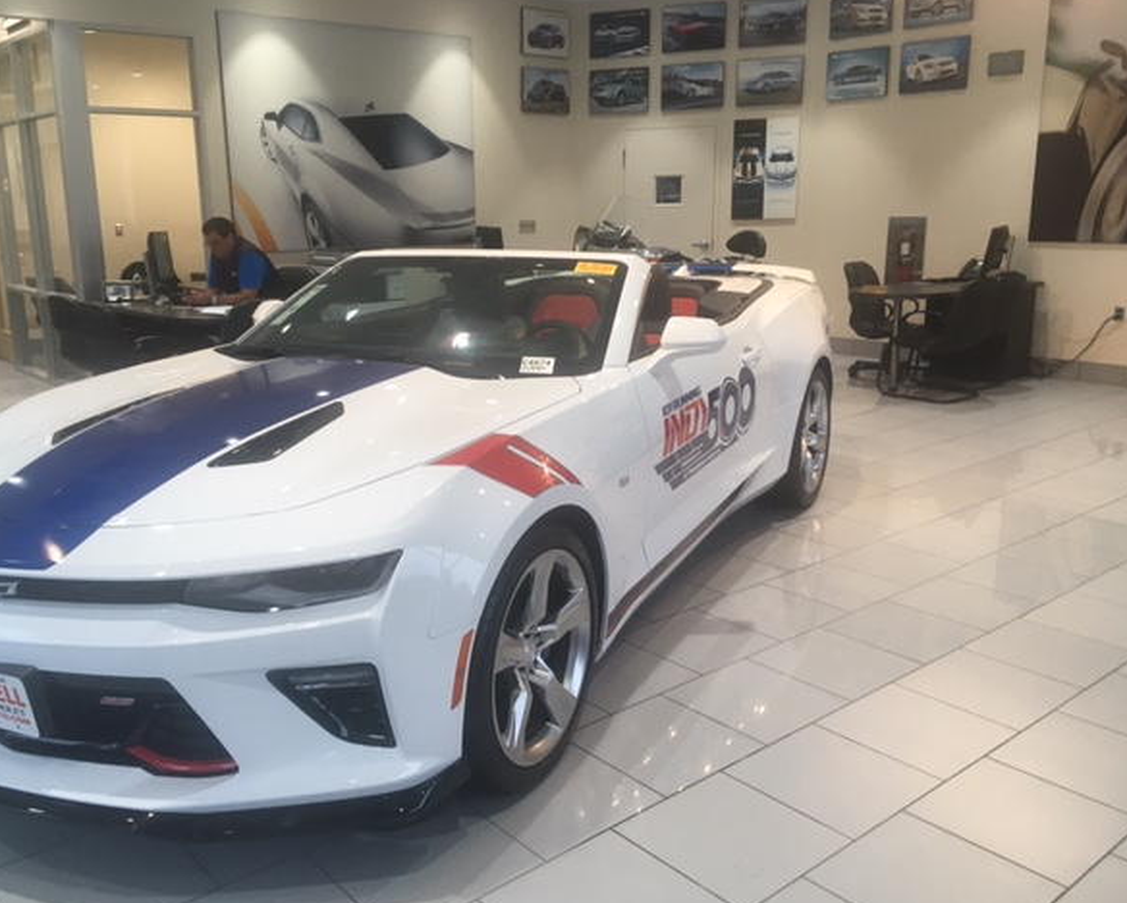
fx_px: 1035
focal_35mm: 31
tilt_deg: -13.6
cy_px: 452
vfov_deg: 47.2
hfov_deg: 57.1
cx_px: 517
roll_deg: +0.7
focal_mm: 4.15
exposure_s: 1/30
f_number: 2.2
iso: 32
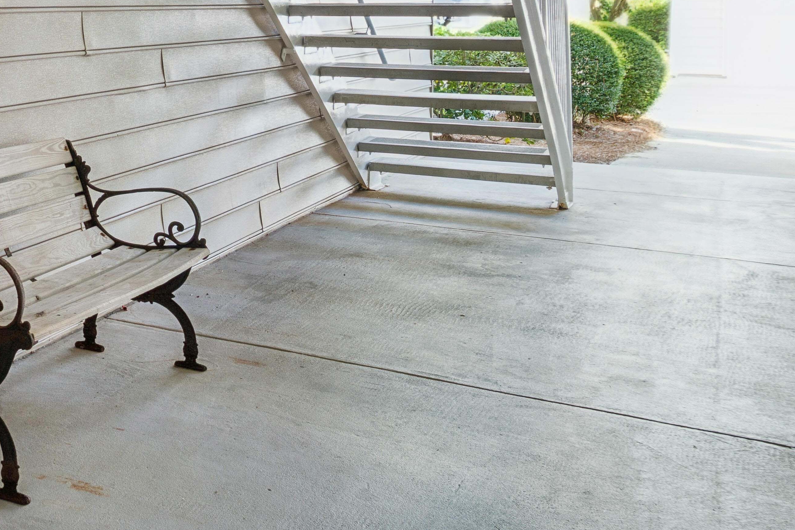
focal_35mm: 52
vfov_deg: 24.6
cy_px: -25
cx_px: -98
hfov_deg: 33.0
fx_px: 1148
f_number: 8
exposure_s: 1/5
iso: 250
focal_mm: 17
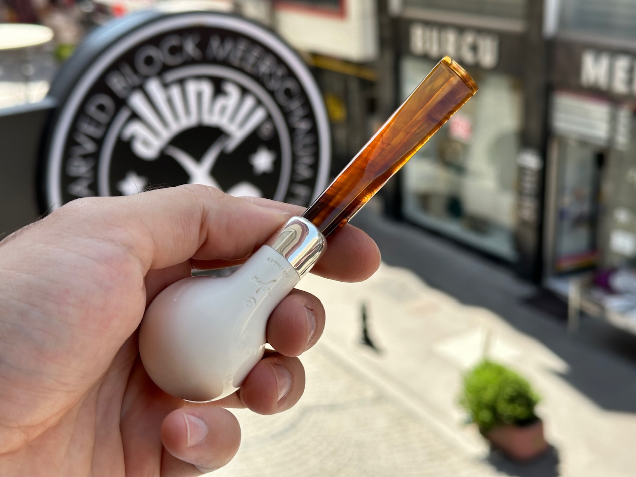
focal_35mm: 48
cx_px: 318
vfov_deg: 30.3
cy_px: 238
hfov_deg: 39.7
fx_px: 882
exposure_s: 1/1227
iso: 64
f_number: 1.78
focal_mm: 6.86
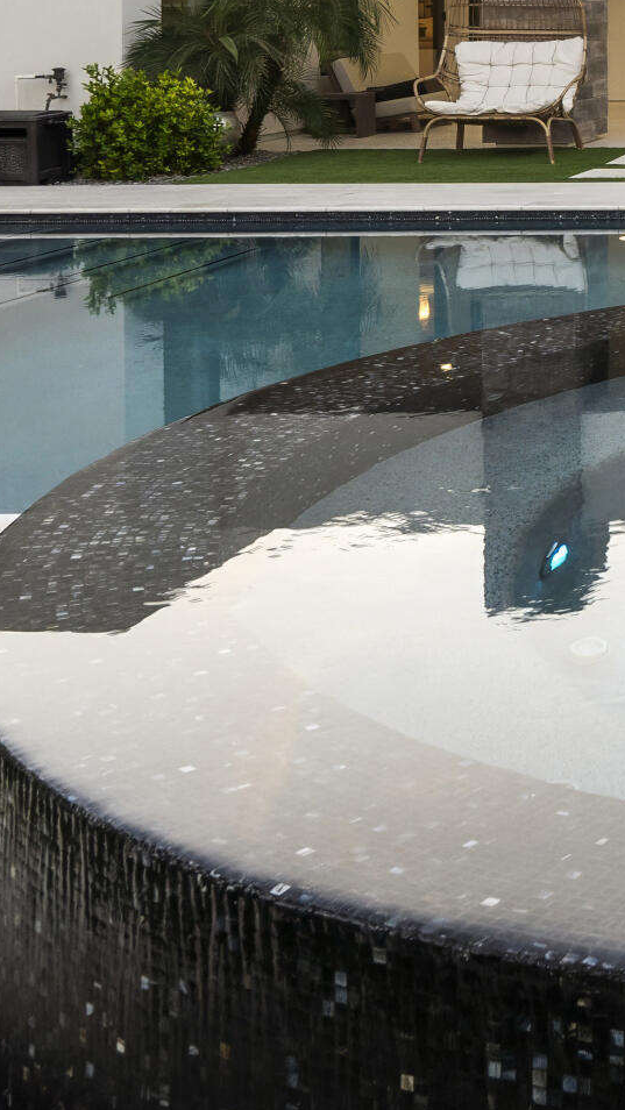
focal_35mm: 58
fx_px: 1698
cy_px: -3
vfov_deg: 33.2
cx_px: 1127
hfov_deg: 17.1
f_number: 9
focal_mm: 17.5
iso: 800
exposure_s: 1/20
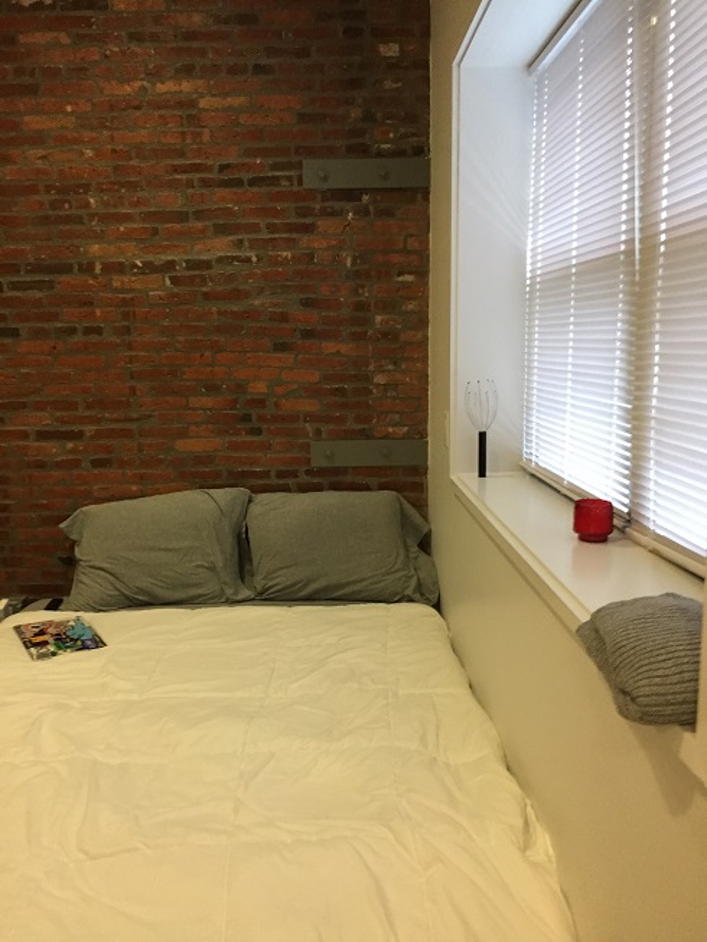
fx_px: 789
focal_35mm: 29
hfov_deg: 48.2
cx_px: 354
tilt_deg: -9.4
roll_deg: +1.5
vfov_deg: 61.7
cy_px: 471
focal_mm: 4.15
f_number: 2.2
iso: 250
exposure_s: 1/24
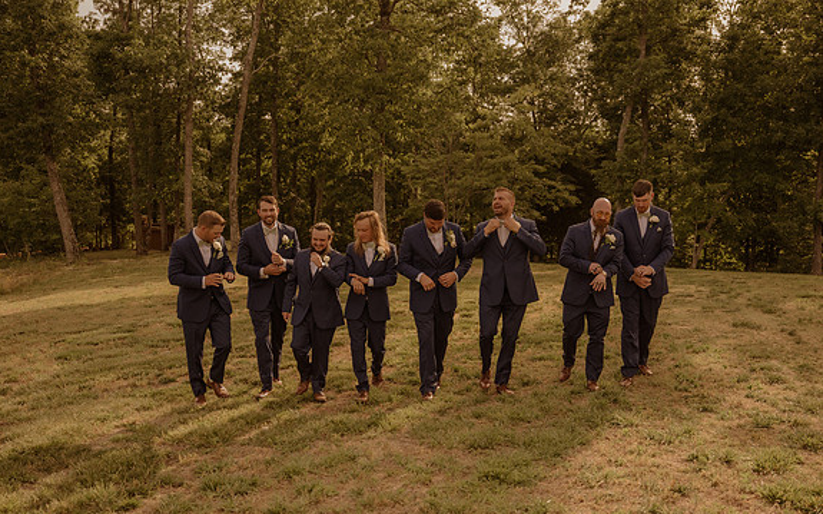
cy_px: 279
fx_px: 852
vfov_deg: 33.5
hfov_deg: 51.5
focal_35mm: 38
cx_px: 455
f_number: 2.8
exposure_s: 1/2500
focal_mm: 33
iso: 500
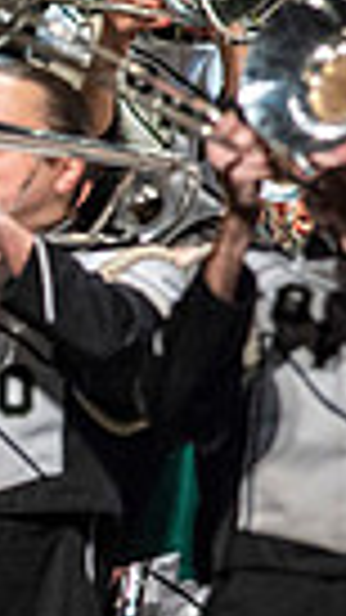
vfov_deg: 1.6
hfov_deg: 0.9
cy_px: 540
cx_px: -463
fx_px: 21673
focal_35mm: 1328
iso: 5000
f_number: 5.6
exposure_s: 1/400
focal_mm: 300
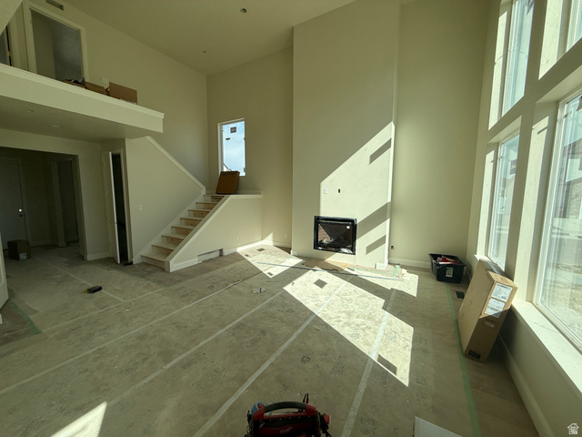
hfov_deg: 102.1
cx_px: 291
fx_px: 235
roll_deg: -0.6
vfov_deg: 85.7
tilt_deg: -5.6
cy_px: 218
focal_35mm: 14
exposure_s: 1/1431
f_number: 2.2
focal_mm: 2.22
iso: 50
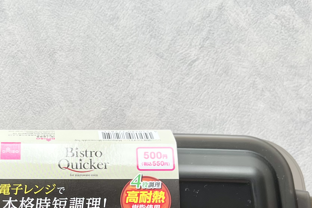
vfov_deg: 20.2
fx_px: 555
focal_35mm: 64
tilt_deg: -84.0
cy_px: 235
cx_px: 49
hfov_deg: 30.4
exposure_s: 1/473
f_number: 1.6
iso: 50
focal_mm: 5.1
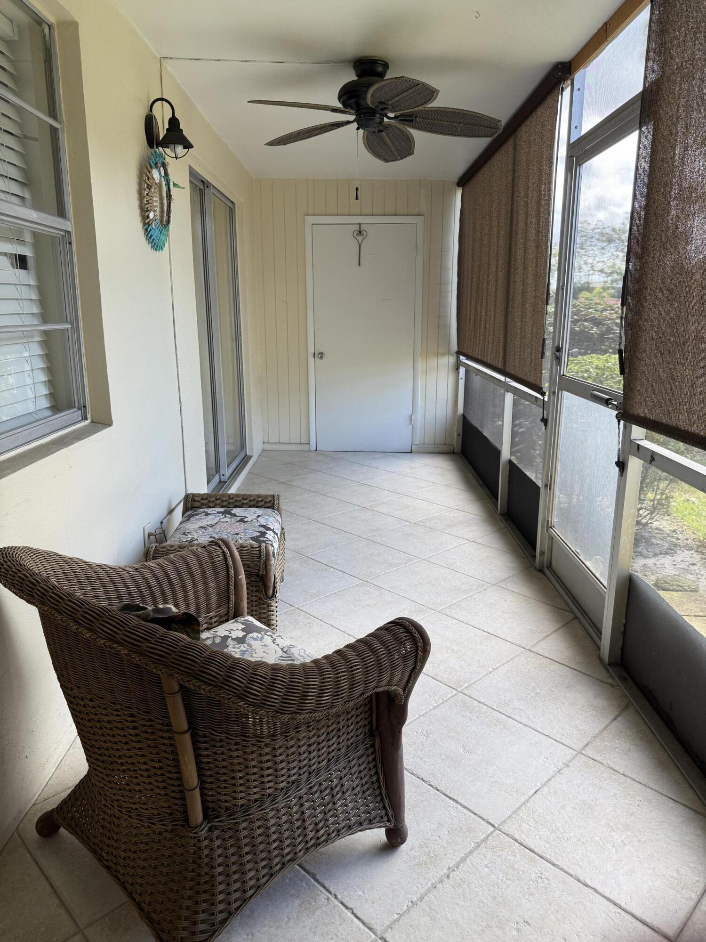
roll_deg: -0.5
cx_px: 353
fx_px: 653
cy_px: 471
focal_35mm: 24
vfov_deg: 71.6
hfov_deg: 56.8
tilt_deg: -13.8
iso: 64
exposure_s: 1/121
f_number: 1.78
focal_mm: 6.76
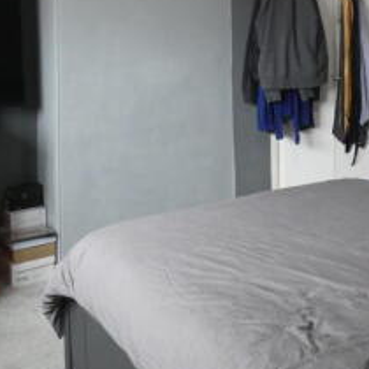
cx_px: 252
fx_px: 591
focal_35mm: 49
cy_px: 34
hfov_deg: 34.3
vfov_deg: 32.8
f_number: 2.8
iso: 400
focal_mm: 3.6
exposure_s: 1/60
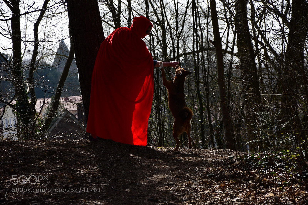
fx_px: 1348
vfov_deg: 8.7
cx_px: 154
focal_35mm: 158
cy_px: 102
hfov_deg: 13.0
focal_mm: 105
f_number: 5.6
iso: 250
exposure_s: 1/1000
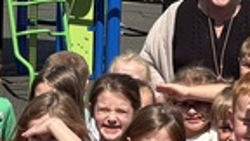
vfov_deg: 6.0
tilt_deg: -7.0
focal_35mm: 201
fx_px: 1332
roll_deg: -1.7
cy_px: 94
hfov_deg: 10.7
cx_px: 188
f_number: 1.6
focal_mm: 5.96
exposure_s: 1/3831
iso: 50
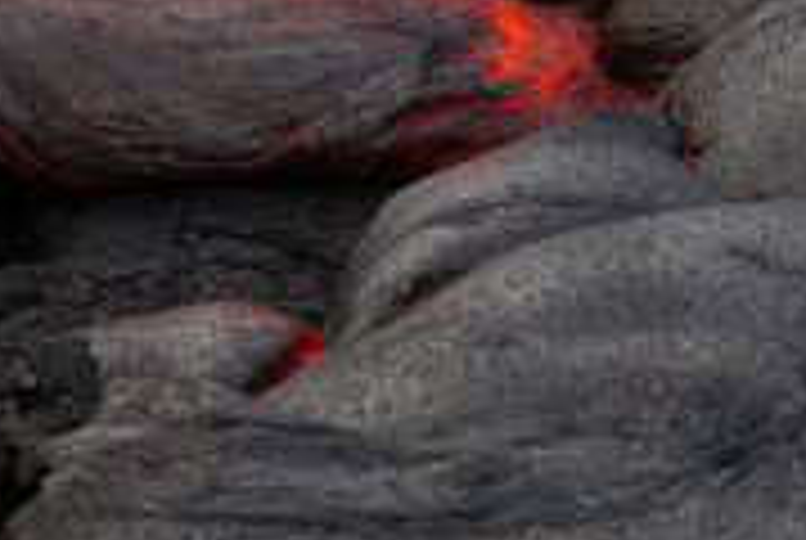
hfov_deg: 7.3
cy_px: -104
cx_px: 693
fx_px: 6317
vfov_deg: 4.9
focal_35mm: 282
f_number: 5.6
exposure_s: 1/90
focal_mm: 55
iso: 400
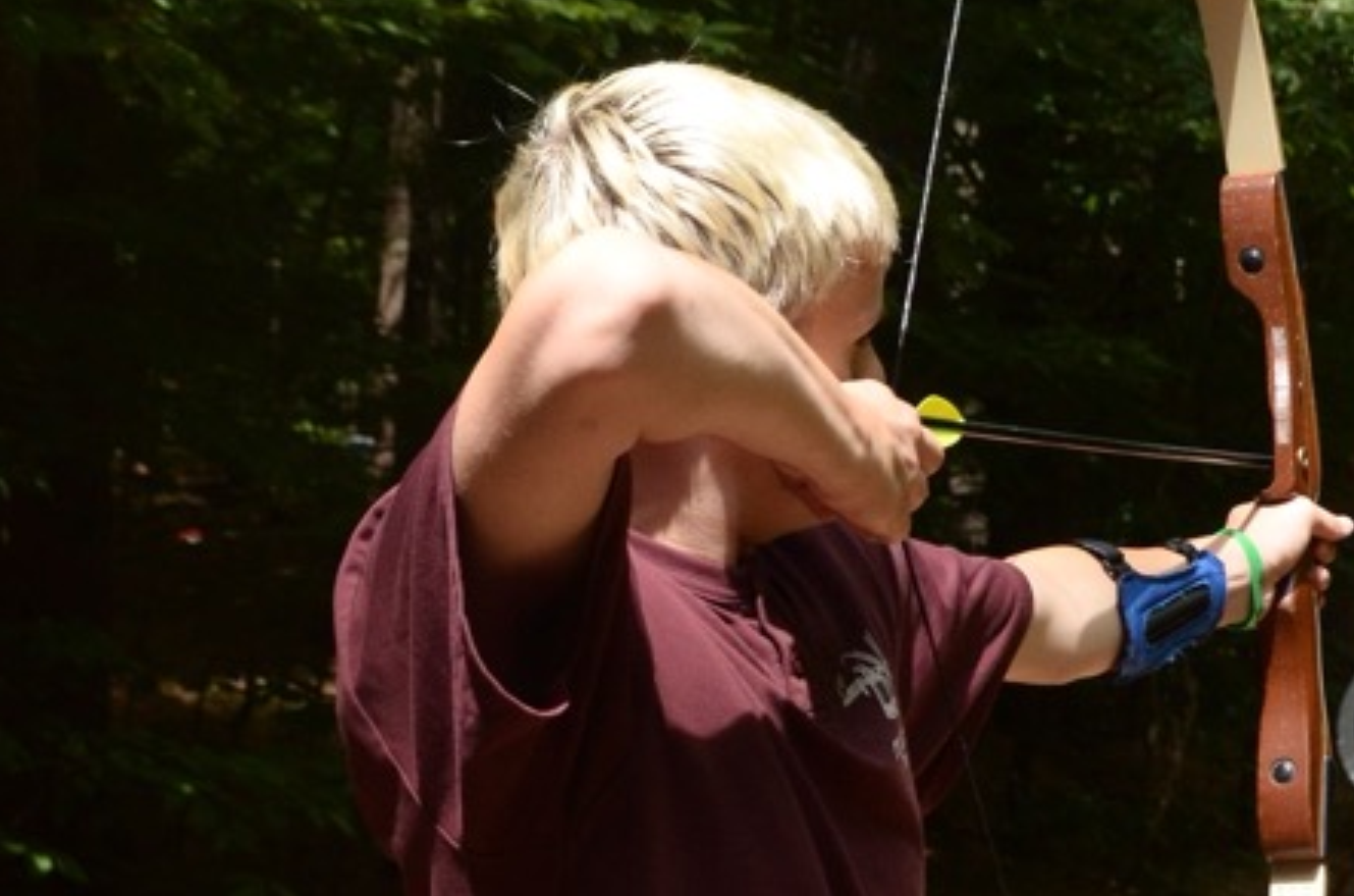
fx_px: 4069
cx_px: 1116
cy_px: 927
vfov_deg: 12.4
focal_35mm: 108
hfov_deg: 18.7
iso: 1000
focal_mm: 25
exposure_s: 1/2000
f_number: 5.6
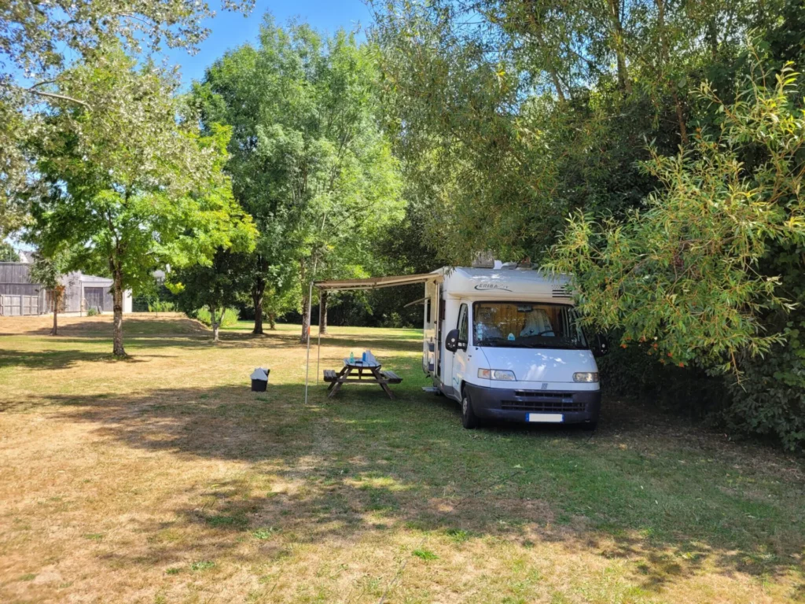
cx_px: 402
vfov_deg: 53.1
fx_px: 605
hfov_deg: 67.3
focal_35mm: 26
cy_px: 302
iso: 40
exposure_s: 1/677
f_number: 1.8
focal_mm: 5.4
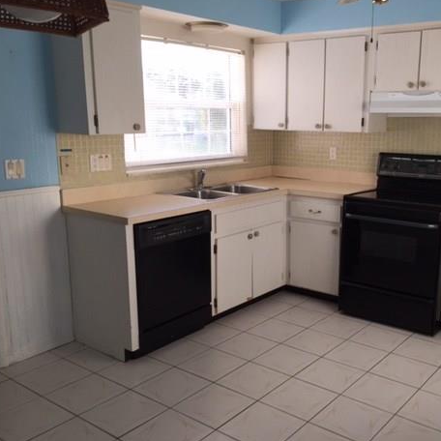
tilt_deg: -12.3
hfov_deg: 45.5
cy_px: 226
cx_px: 287
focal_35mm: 36
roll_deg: +0.9
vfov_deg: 46.0
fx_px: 519
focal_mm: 4.15
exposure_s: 1/60
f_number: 2.2
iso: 40
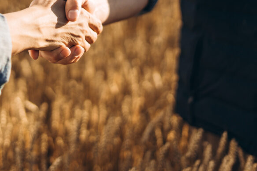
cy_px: 29
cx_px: 81
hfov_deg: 23.0
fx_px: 628
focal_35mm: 88
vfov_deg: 15.4
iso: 200
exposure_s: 1/4000
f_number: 2
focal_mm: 50
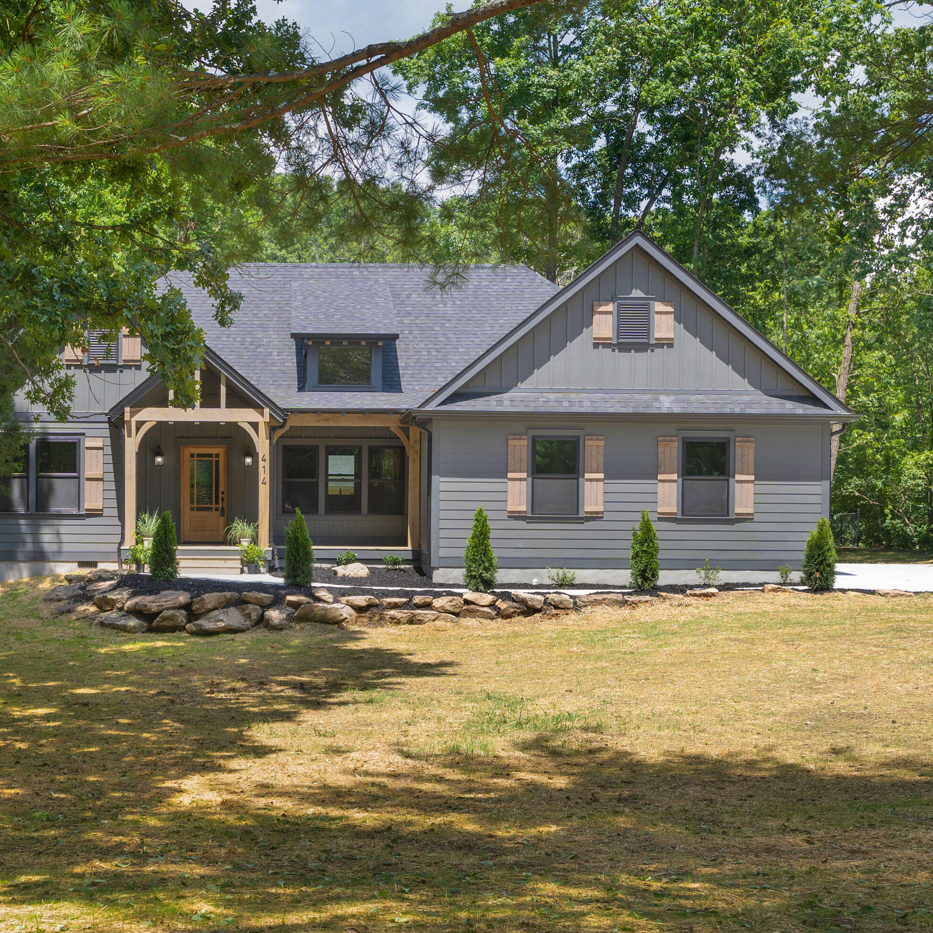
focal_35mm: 44
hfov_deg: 38.2
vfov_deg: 38.3
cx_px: 384
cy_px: 466
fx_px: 1342
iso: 320
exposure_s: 1/500
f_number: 7.1
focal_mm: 34
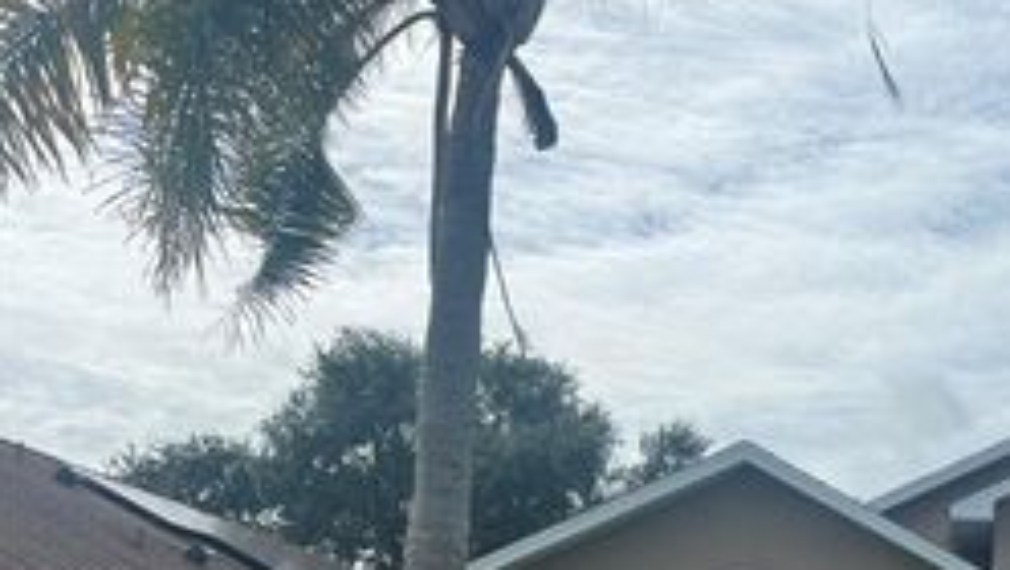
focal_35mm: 57
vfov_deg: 20.3
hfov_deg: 33.5
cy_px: 601
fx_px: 1528
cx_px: 1010
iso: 50
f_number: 1.5
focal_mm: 5.7
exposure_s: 1/9434
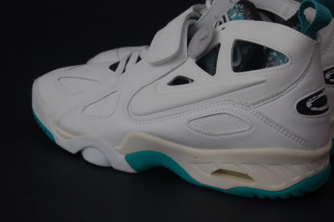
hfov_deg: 27.4
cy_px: 100
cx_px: 183
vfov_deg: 18.4
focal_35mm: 74
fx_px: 686
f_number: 6.3
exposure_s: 1/10
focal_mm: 38
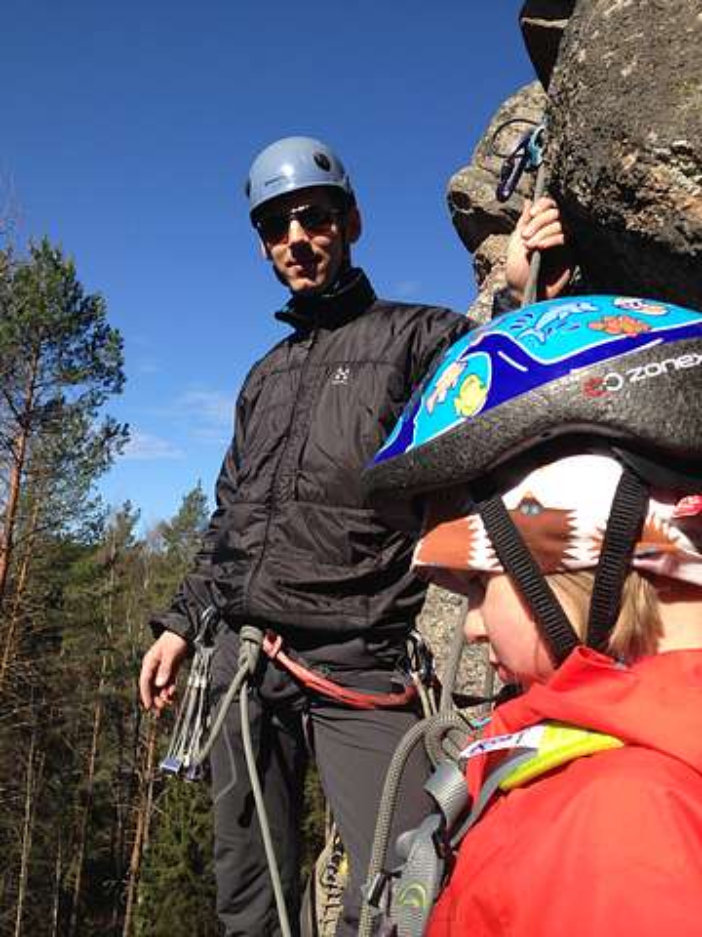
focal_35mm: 33
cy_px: 468
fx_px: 892
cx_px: 351
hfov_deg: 42.9
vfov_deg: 55.4
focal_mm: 4.12
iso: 50
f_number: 2.4
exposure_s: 1/1232
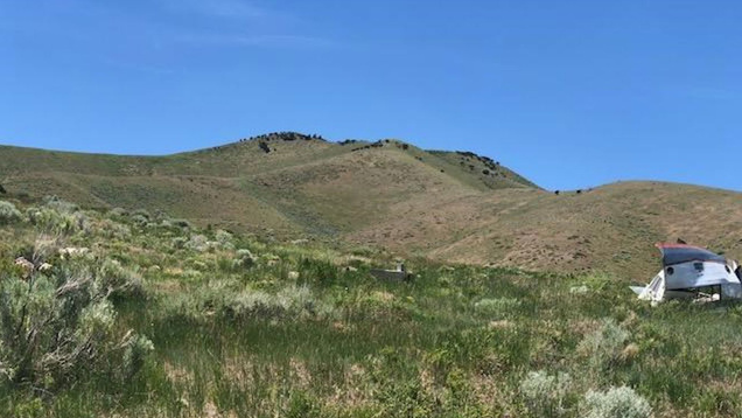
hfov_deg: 36.6
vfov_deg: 21.0
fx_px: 1122
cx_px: 370
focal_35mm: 57
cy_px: 278
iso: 16
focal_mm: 6
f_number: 2.4
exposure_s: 1/759
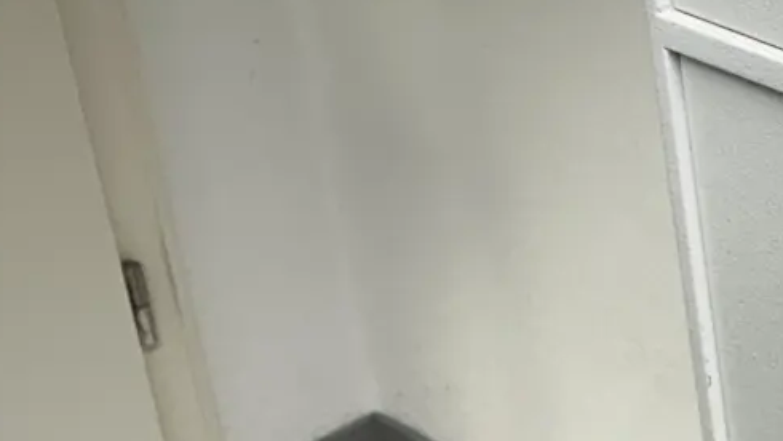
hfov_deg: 15.7
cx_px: 1512
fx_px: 2305
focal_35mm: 111
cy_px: -19
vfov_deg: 10.8
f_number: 1.5
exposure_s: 1/100
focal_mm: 5.7
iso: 80
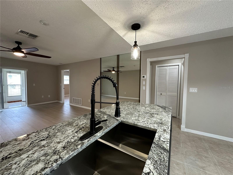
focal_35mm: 14
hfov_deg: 102.1
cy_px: 88
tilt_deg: -3.9
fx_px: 94
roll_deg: -0.7
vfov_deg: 85.7
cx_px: 116
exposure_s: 1/60
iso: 250
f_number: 2.2
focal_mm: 2.22
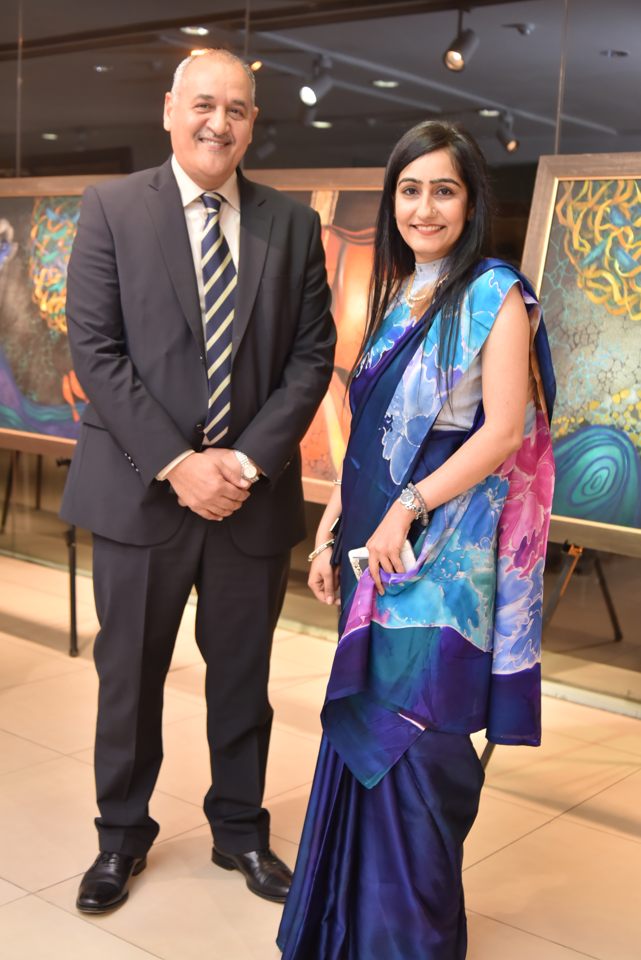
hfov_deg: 28.1
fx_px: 1281
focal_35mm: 48
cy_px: 480
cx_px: 320
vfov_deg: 41.1
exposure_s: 1/100
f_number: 4.5
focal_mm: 48
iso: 1250
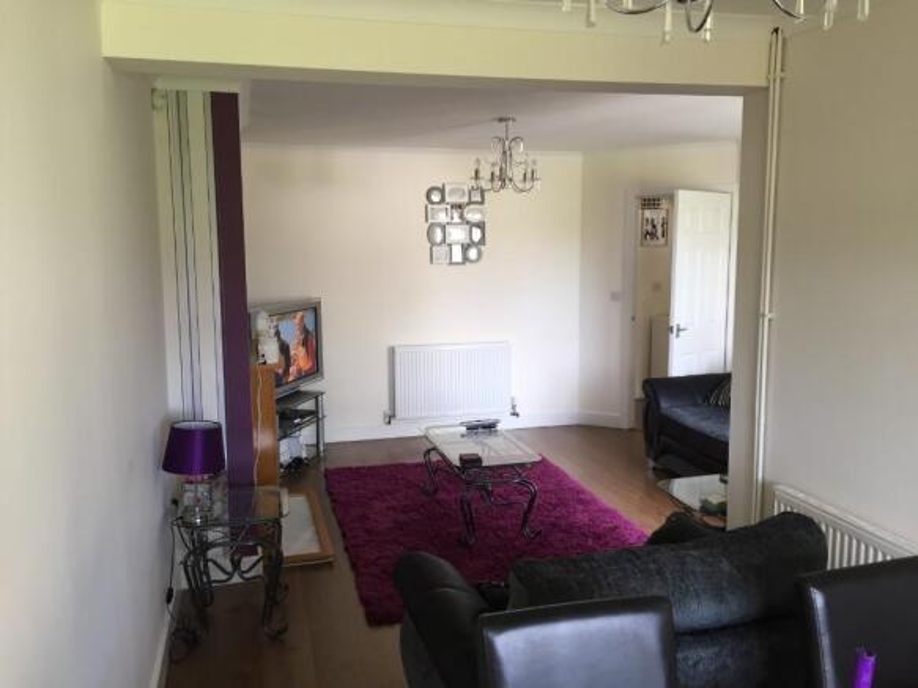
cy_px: 344
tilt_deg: -6.4
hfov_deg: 61.7
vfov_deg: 48.2
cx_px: 459
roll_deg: -0.7
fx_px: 769
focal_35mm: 29
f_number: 2.2
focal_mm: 4.15
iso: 40
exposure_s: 1/33
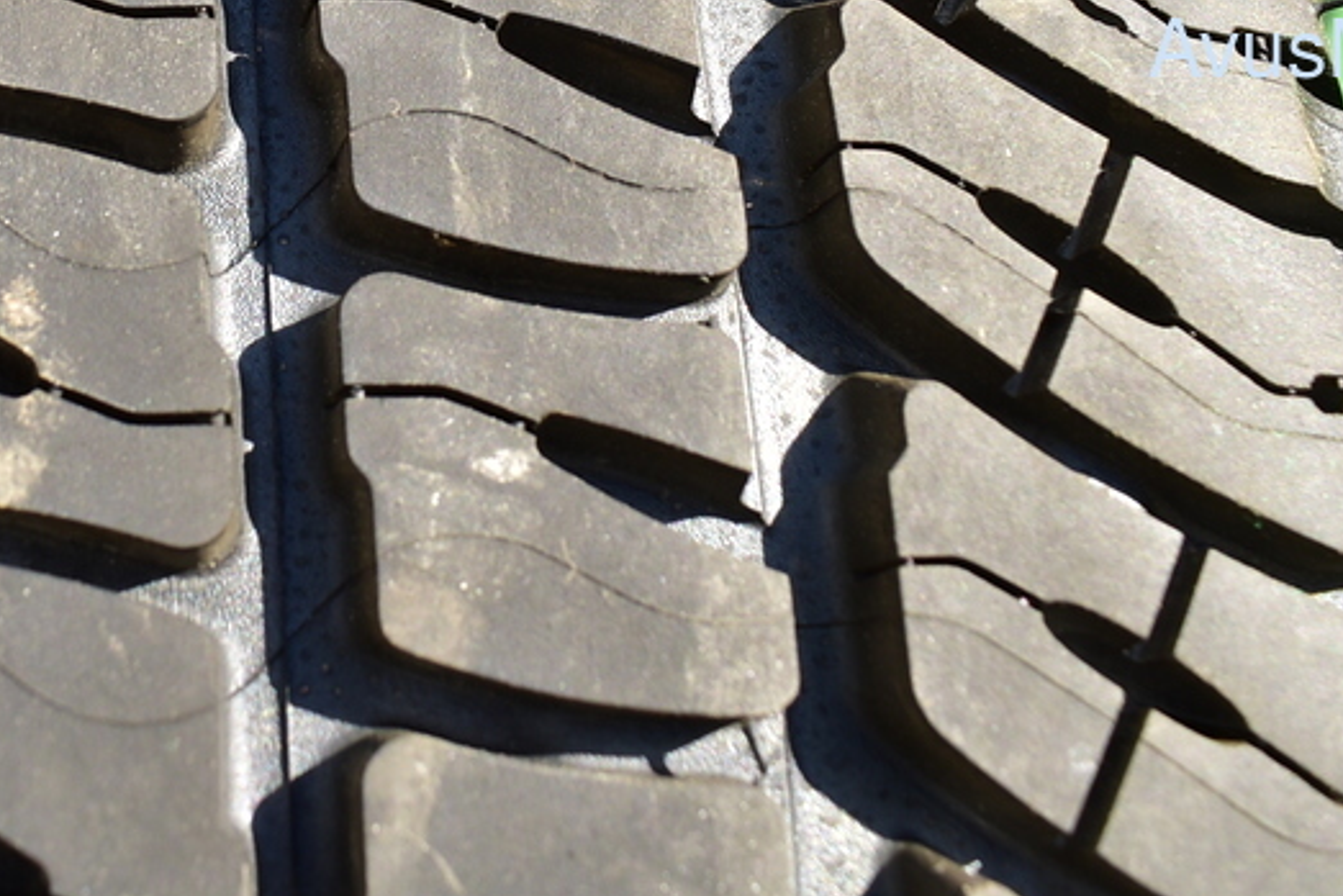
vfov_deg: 20.9
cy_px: -72
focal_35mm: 62
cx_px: 247
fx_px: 2313
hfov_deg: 31.4
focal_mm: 18
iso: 100
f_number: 5.6
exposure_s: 1/160
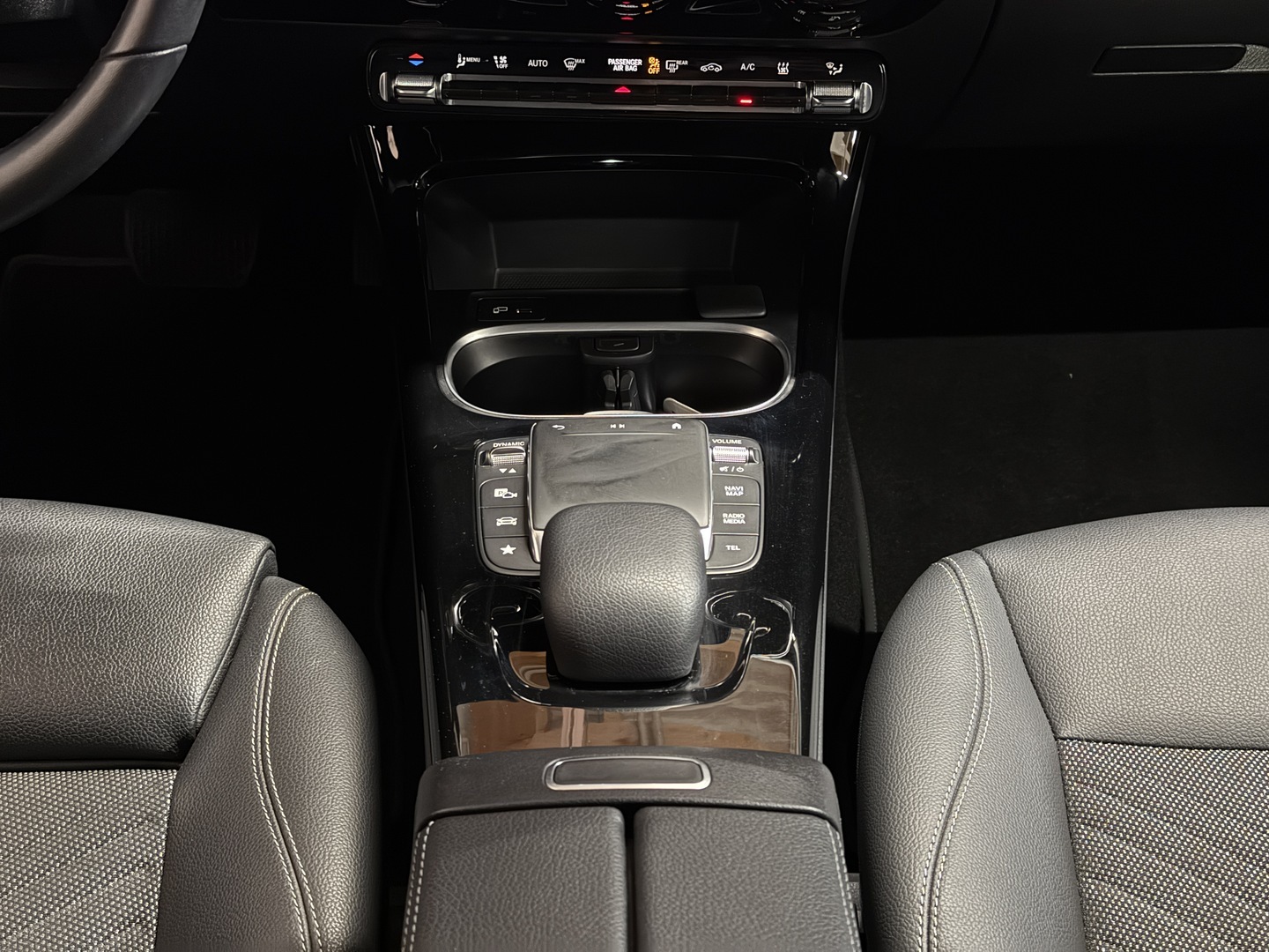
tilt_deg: -37.9
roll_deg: +0.2
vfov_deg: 30.3
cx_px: 634
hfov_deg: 39.7
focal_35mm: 48
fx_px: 1760
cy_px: 476
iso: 1000
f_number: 1.78
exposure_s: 1/29
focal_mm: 6.76
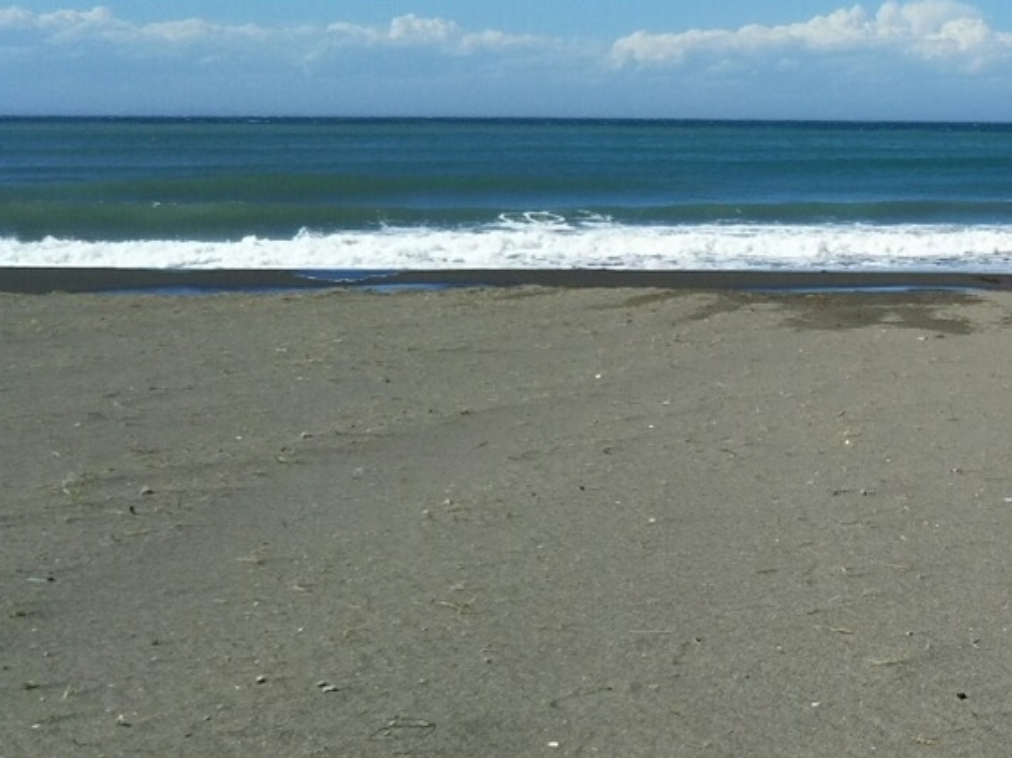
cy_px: 332
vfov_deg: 22.9
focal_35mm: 64
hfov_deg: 28.3
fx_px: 1871
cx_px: 1032
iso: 25
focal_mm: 4
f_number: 2.2
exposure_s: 1/1550
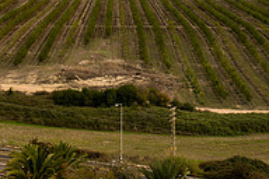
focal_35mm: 115
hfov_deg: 17.8
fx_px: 859
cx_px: 158
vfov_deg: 11.5
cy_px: -80
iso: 100
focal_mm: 38
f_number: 3.5
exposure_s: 1/1000
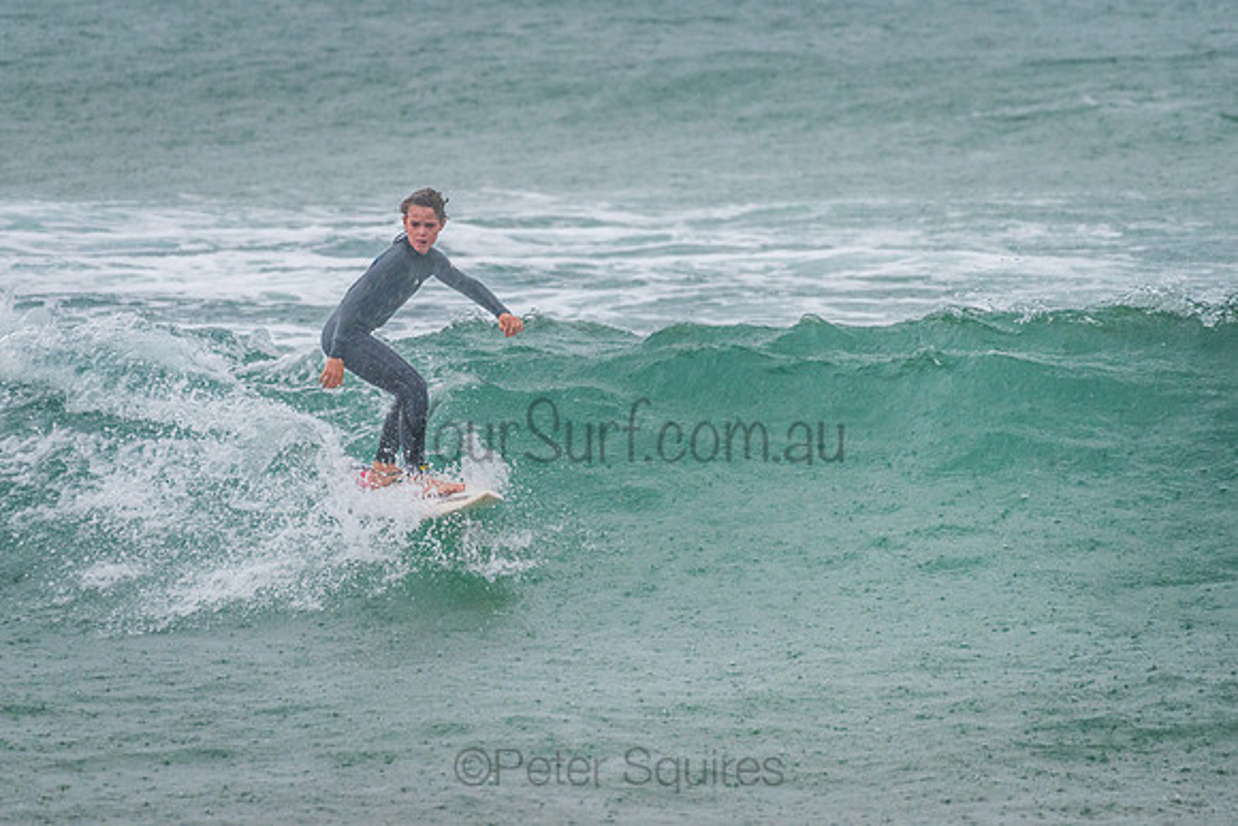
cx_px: 522
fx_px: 21016
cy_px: 321
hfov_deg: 3.4
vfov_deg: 2.3
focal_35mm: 611
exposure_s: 1/320
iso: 800
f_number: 5.6
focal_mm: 500
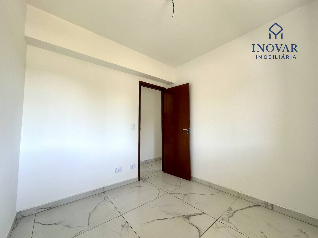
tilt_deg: +3.7
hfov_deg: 102.1
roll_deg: +0.5
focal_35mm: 14
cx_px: 159
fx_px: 129
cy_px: 119
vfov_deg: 85.7
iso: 64
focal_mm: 2.22
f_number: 2.2
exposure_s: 1/99
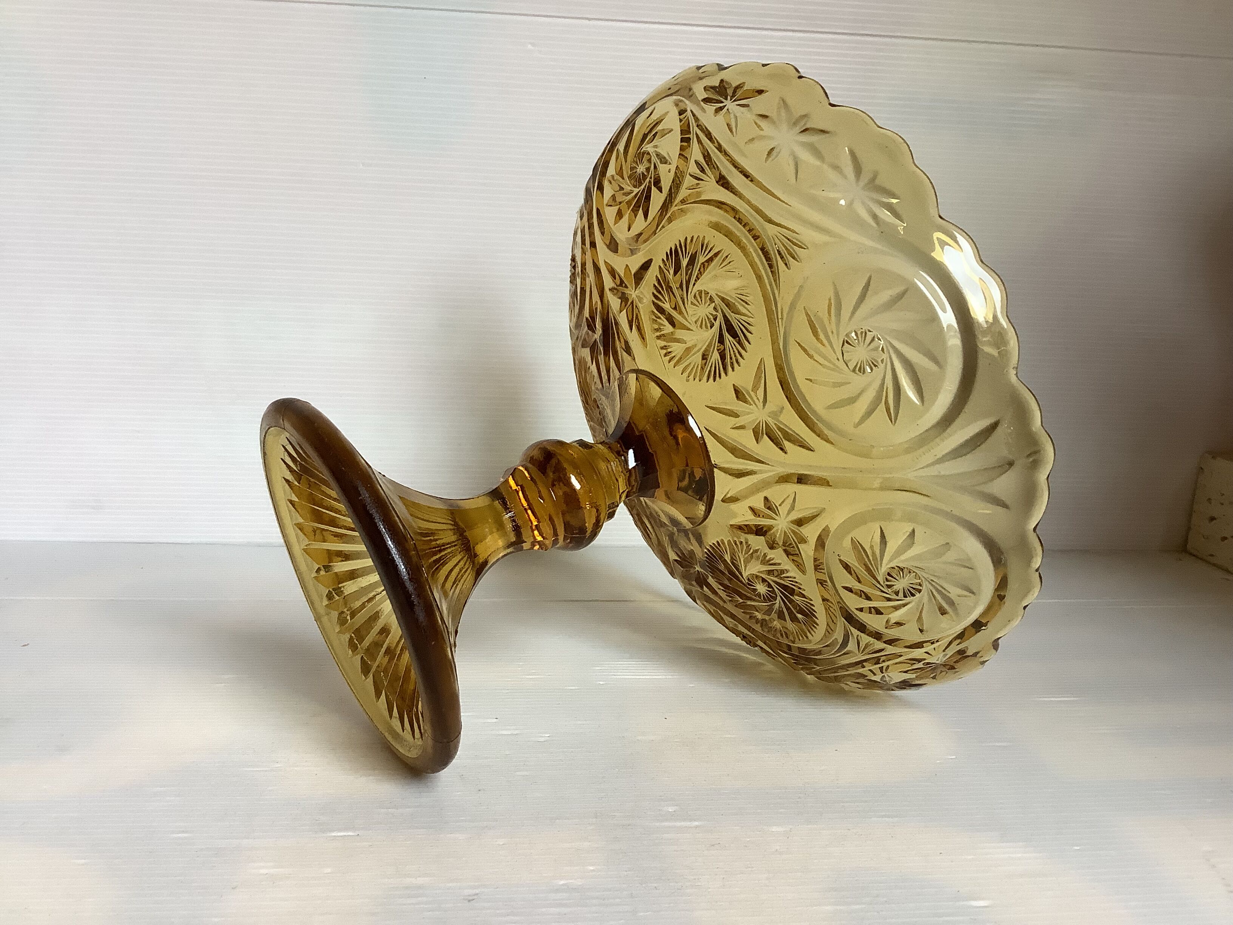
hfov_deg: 58.4
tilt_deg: -9.8
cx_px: 616
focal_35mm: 31
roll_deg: -1.5
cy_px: 462
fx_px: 1104
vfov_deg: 45.4
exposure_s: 1/60
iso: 100
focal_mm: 3.3
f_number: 2.4
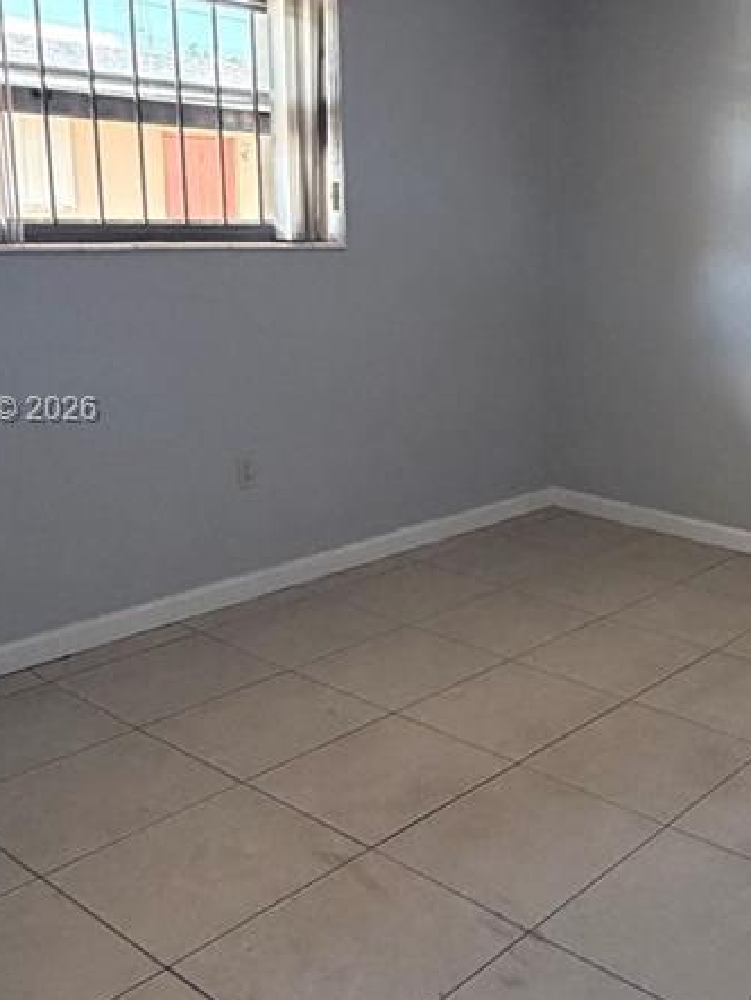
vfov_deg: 48.7
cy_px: 412
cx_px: 697
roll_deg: -2.4
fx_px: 1098
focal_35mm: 38
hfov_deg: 35.2
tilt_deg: -9.6
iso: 320
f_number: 2.2
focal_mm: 2.22
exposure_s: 1/80
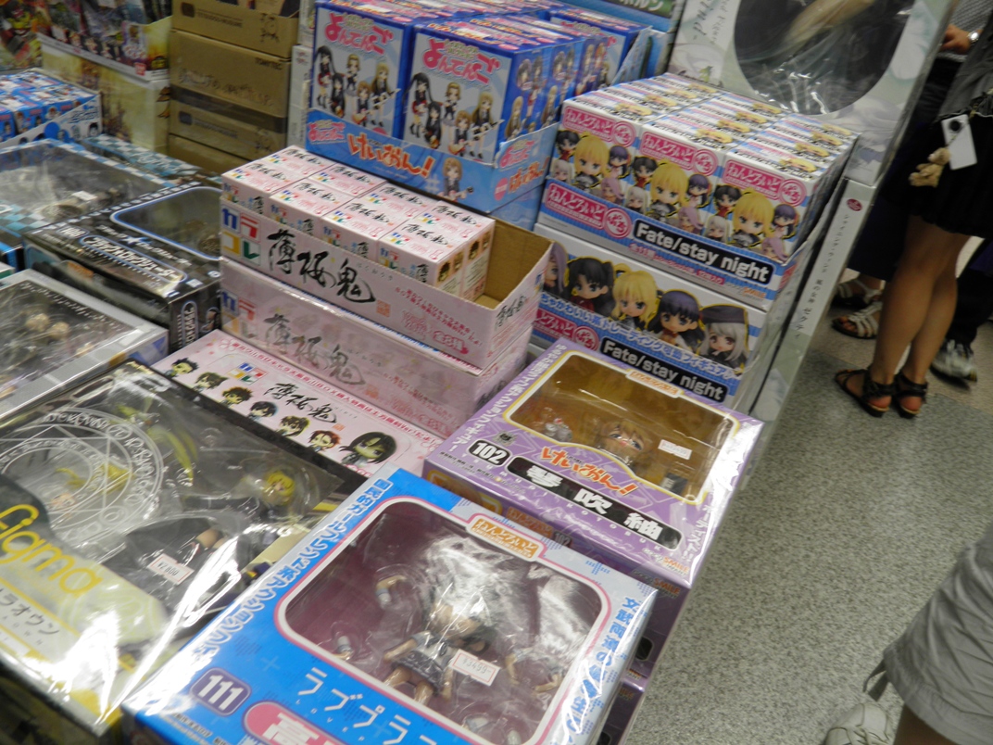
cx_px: 496
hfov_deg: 63.4
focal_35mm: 28
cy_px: 372
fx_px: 803
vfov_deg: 49.7
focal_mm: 4.9
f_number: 2.8
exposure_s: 1/40
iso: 50
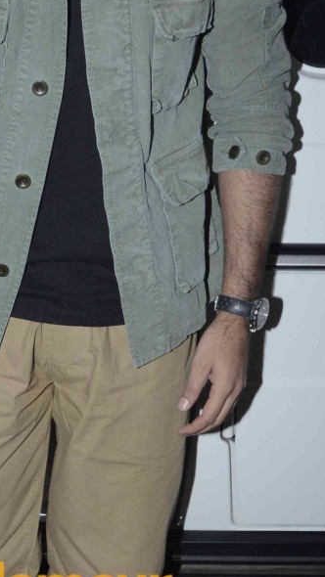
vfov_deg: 29.3
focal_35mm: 72
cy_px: 246
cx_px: -21
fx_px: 1103
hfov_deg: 16.3
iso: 800
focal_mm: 18
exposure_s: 1/200
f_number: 11
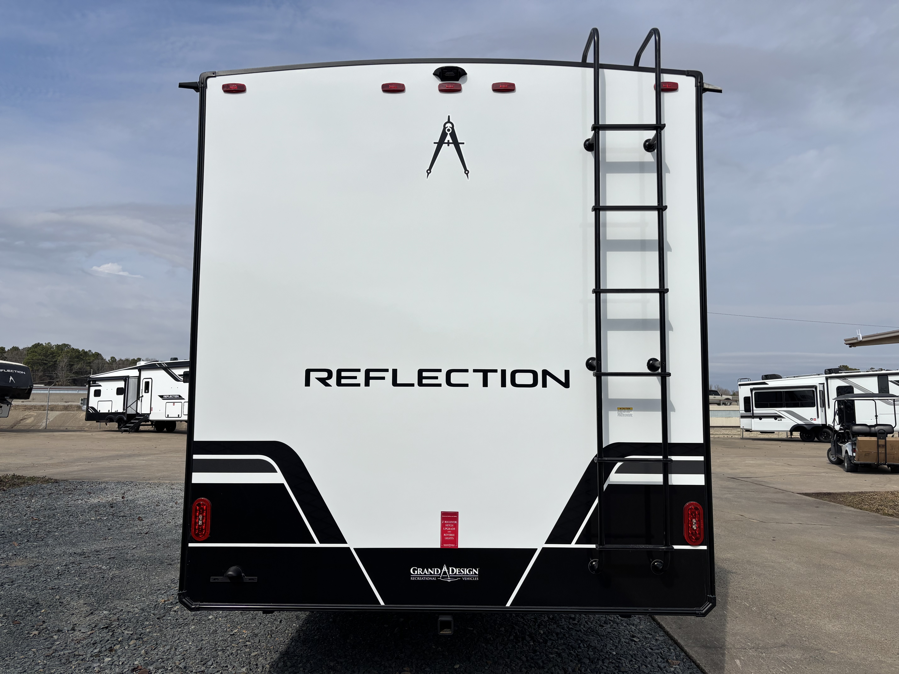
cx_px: 450
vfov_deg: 53.1
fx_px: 675
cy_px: 337
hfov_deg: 67.3
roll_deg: -0.8
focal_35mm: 26
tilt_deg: +4.8
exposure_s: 1/9091
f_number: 1.6
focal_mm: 5.96
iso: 50
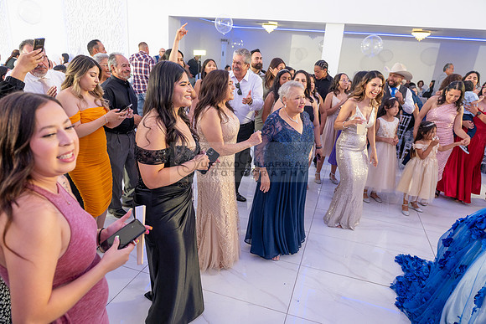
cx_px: 243
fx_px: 324
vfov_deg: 53.2
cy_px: 162
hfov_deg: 73.7
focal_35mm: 24
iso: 800
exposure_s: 1/160
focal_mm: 24
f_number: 4.5
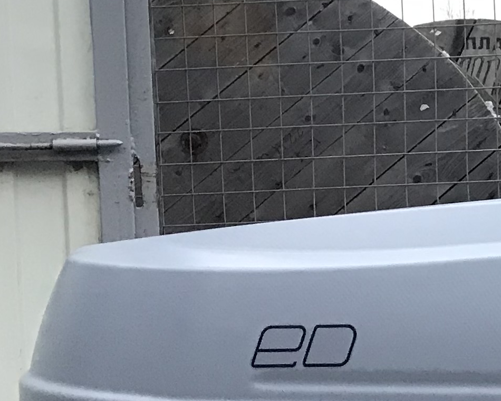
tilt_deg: -1.3
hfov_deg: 14.2
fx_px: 1720
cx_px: 969
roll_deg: +2.0
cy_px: 267
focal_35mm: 116
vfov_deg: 13.3
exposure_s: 1/25
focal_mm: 3.99
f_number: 1.8
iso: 40
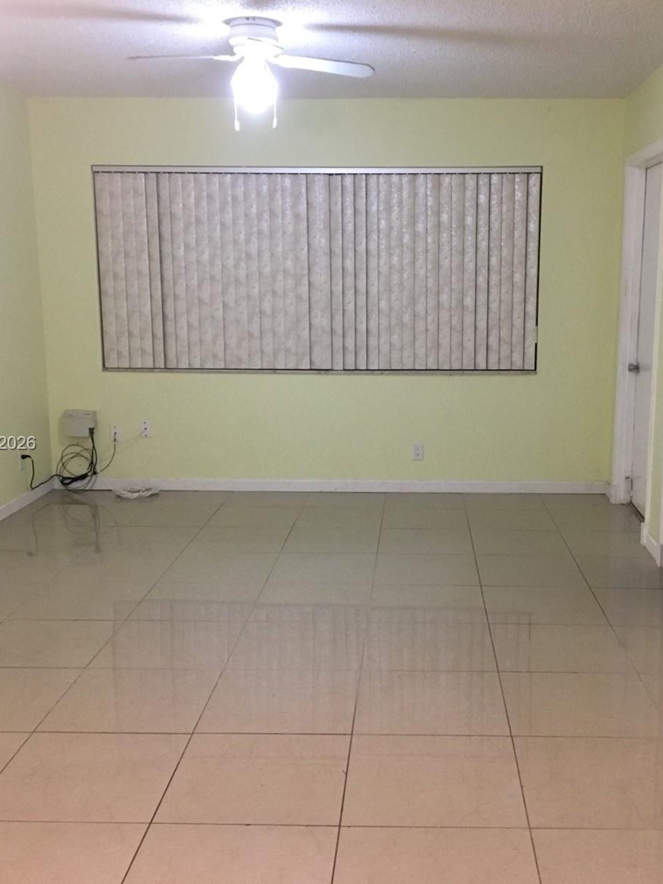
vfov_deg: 47.9
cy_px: 444
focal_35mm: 39
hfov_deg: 36.7
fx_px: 996
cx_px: 399
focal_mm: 4.15
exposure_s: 1/30
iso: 200
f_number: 2.2
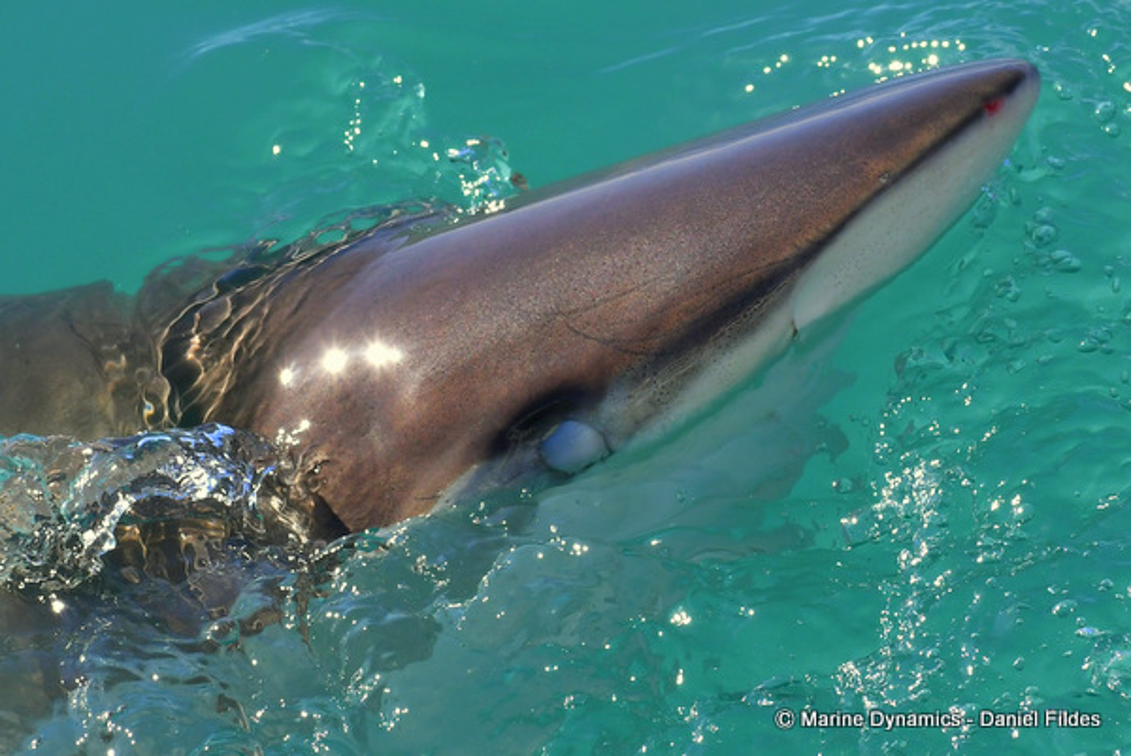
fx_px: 6366
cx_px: 566
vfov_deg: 6.8
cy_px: 378
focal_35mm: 202
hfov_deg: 10.2
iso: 500
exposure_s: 1/2000
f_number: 8
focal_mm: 135
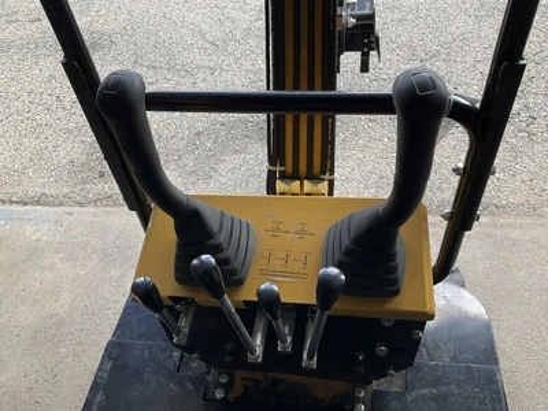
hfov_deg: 61.7
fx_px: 459
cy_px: 206
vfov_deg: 48.2
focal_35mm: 29
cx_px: 274
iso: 20
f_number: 1.8
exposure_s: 1/167
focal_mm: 3
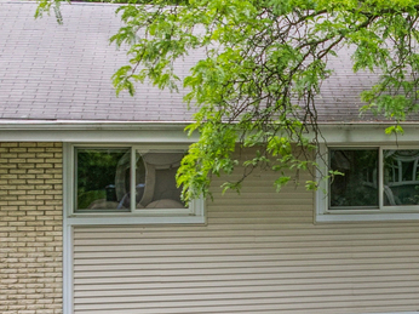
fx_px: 1210
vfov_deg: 14.4
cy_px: 365
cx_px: 604
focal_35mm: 100
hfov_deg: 17.8
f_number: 2.8
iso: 120
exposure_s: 1/100
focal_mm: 12.3
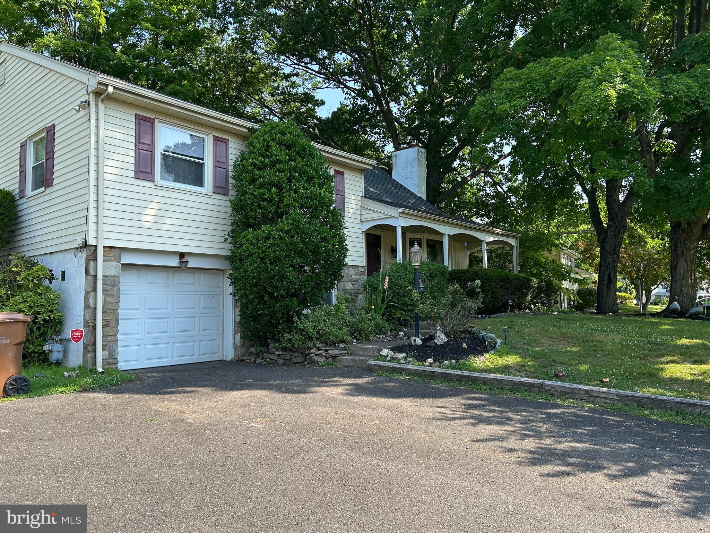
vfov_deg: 53.1
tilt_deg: +4.7
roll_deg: +1.9
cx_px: 355
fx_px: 533
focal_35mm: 26
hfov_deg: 67.3
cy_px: 266
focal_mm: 5.7
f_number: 1.5
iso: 50
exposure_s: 1/974
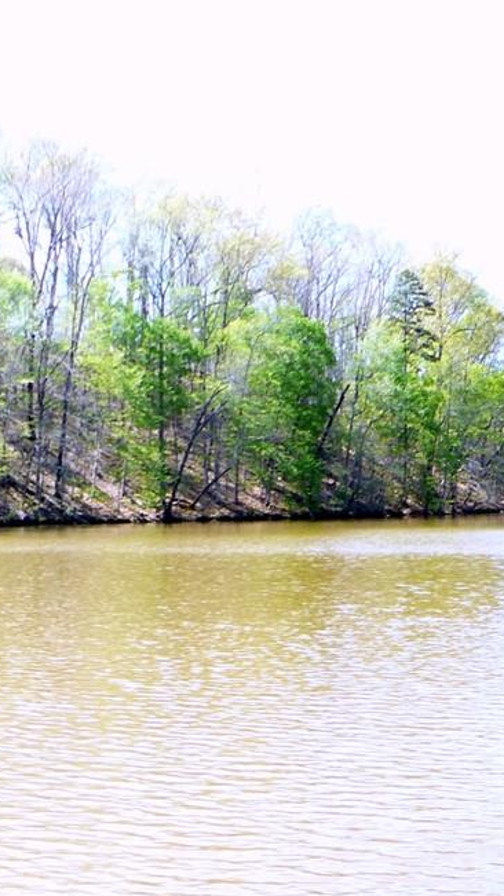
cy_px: 504
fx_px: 1426
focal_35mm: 60
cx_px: -21
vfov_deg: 34.9
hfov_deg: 19.4
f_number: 2.8
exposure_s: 1/160
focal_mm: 5.2
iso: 80
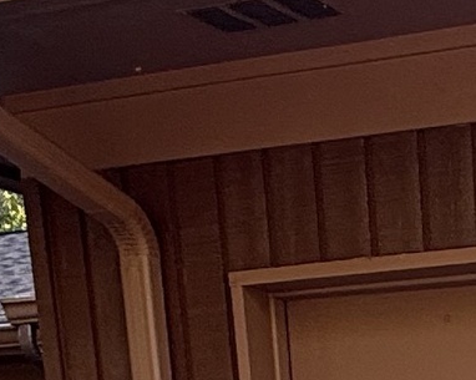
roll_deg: +2.1
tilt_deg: -17.0
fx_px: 1548
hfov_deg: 16.3
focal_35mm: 110
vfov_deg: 10.6
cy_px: 1066
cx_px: 662
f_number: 2.2
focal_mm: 2.22
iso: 50
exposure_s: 1/99
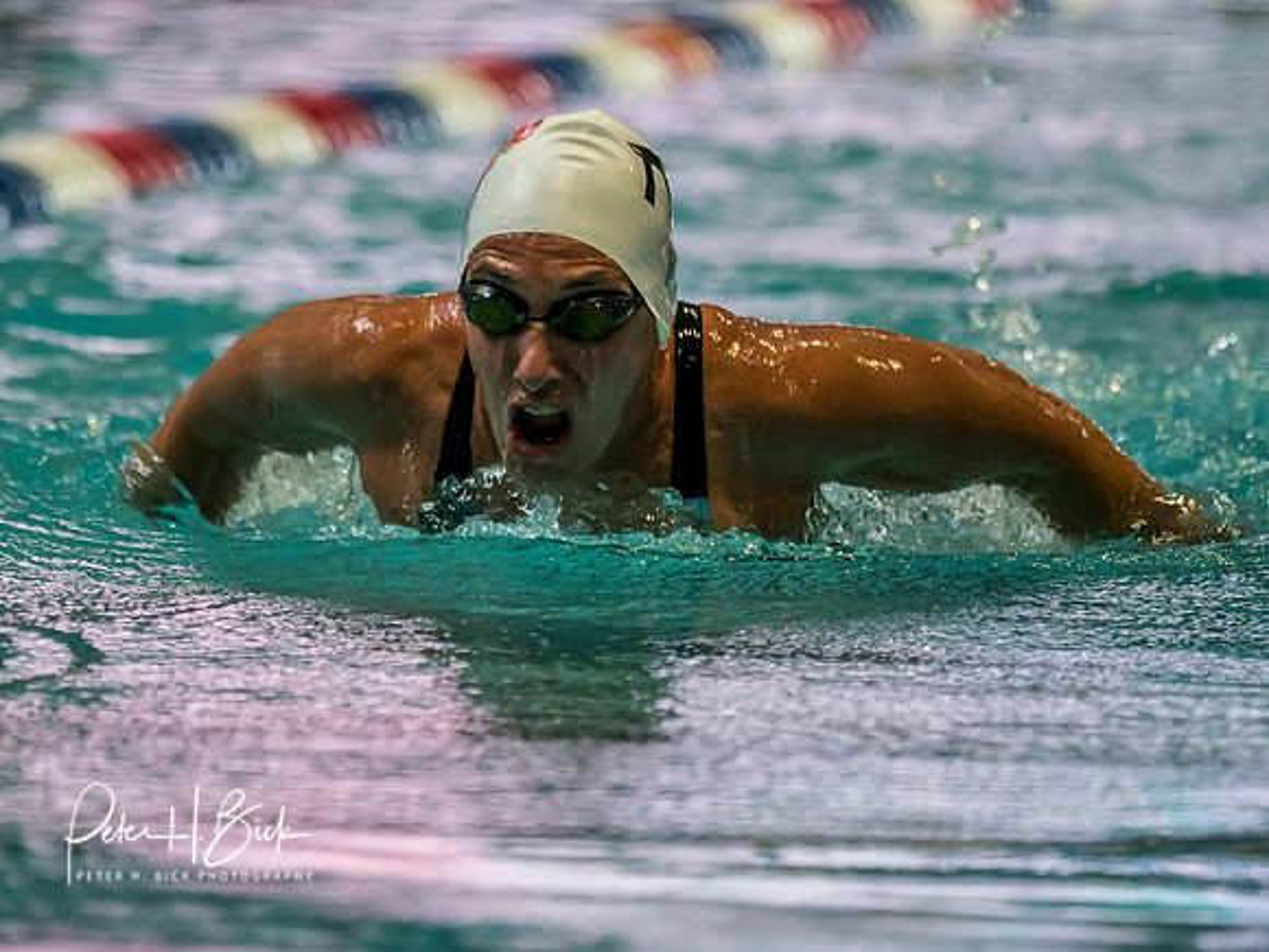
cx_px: 568
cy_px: 507
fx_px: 23431
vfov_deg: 2.3
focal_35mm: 639
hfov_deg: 3.1
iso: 2000
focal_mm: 200
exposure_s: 1/1000
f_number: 2.8
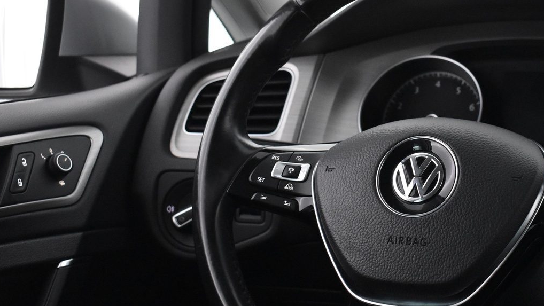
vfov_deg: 16.1
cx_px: 417
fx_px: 1082
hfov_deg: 27.8
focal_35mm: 75
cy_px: 172
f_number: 4.2
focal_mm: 30
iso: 3200
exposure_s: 1/40
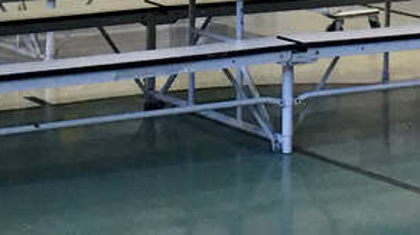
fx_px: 1936
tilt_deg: +4.1
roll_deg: -0.3
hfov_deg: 12.4
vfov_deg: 6.6
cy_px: -342
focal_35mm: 174
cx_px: 273
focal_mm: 4.15
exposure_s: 1/15
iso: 64
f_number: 2.2
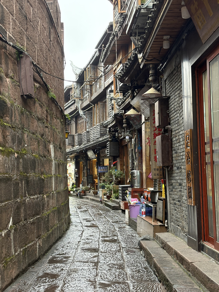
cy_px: 146
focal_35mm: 52
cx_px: 110
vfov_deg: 36.8
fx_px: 439
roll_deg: +0.9
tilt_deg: +4.0
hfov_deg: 28.0
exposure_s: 1/33
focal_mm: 5.96
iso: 125
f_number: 1.6
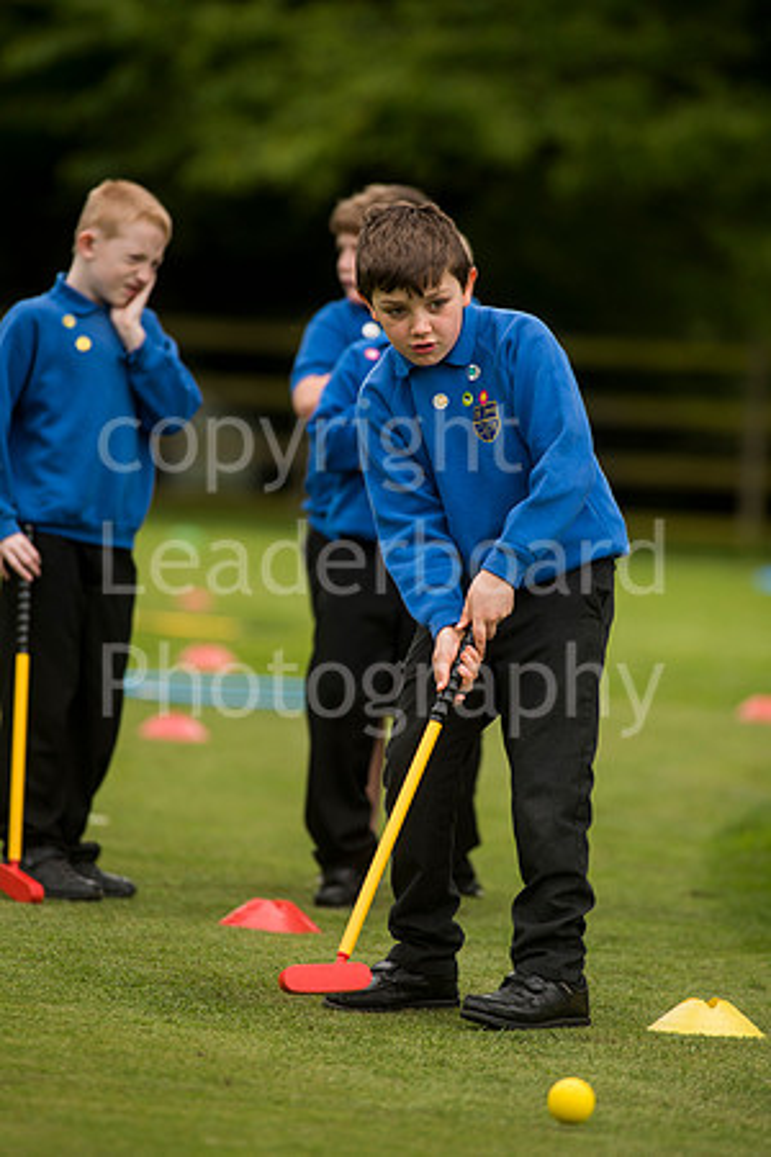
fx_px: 9637
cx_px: 386
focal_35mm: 300
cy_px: 578
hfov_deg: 4.6
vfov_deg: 6.9
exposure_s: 1/1250
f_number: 5.6
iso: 400
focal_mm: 300
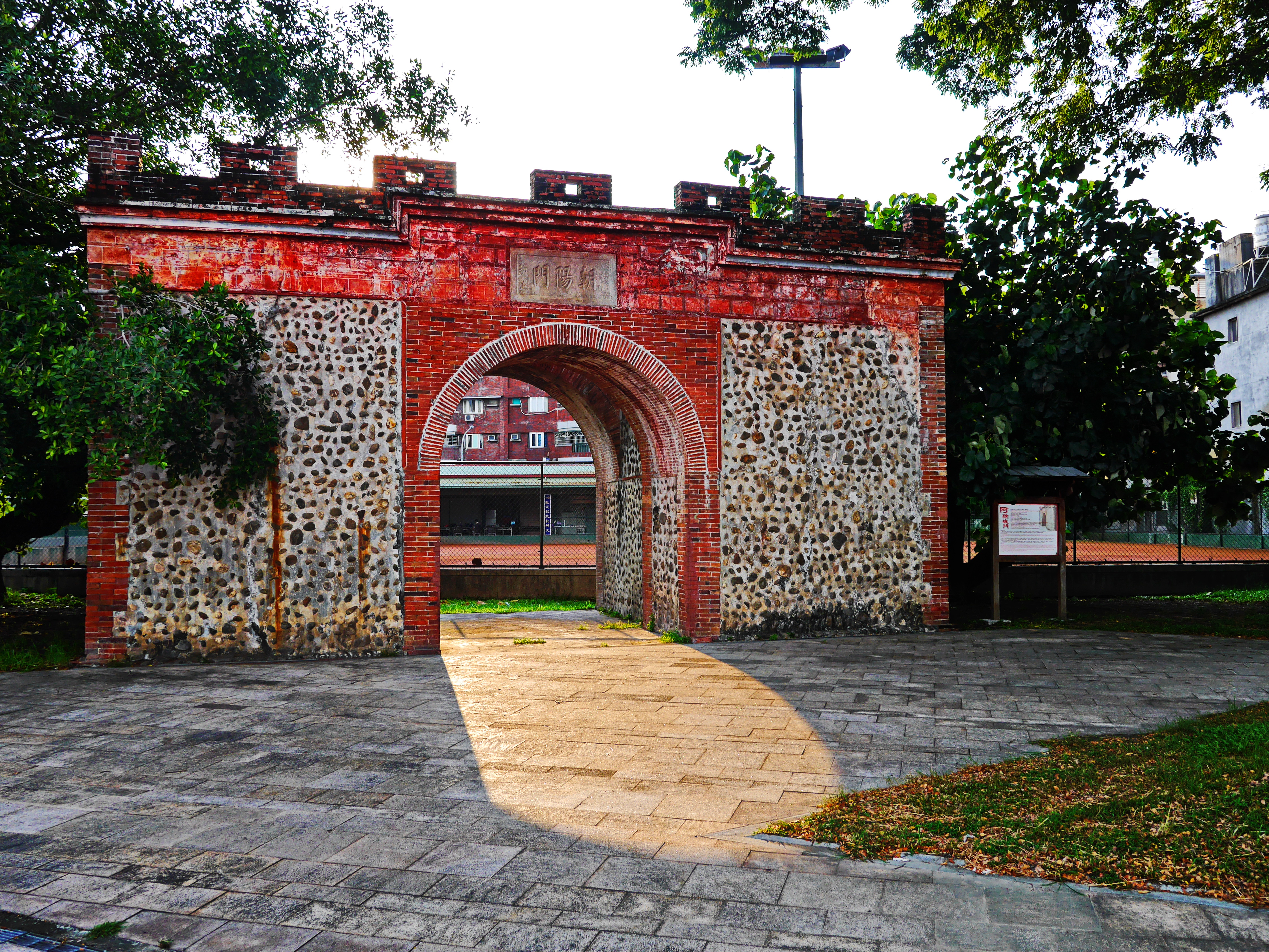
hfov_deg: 63.4
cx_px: 634
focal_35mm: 28
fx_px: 1027
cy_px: 476
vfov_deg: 49.8
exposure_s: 1/250
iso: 160
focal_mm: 14
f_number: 5.6
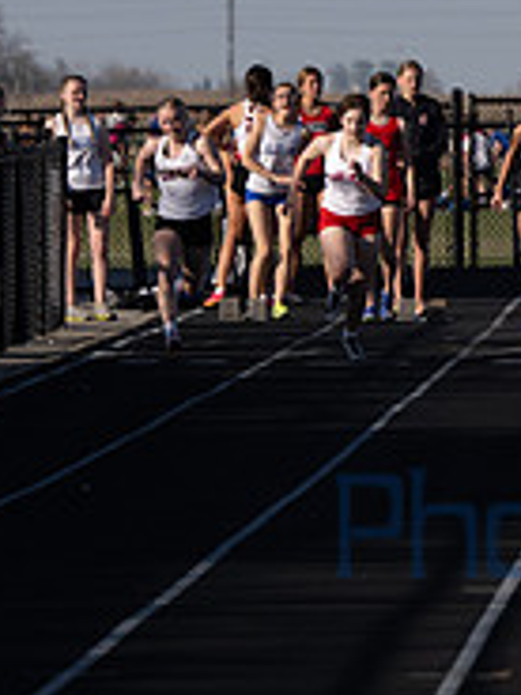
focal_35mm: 909
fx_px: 18242
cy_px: 219
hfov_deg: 1.6
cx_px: 887
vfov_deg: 2.2
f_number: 5.6
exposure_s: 1/1250
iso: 160
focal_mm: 200
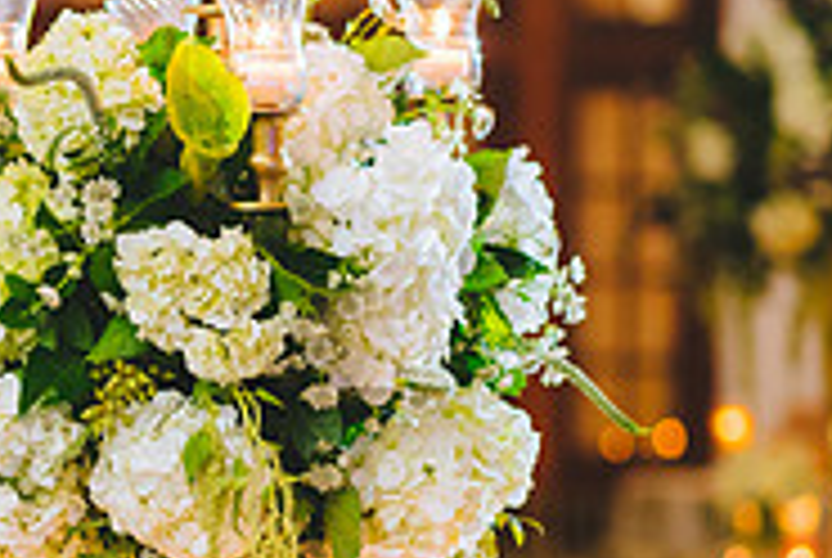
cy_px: 484
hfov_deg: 7.7
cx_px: -148
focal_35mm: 266
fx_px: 6157
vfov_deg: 5.2
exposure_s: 1/125
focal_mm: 85
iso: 1600
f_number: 2.2
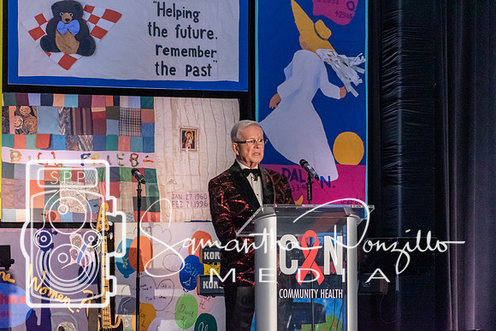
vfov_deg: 6.9
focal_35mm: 200
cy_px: 166
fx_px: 2750
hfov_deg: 10.3
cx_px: 248
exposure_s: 1/125
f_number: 4.8
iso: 7200
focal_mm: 130
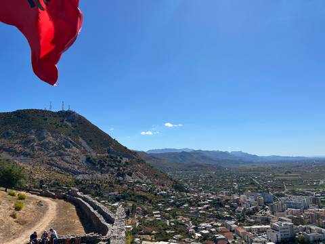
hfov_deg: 67.3
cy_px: 122
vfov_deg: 53.1
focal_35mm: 26
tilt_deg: +8.1
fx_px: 244
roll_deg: +1.7
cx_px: 162
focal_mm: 5.7
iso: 50
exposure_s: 1/8000
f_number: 1.5
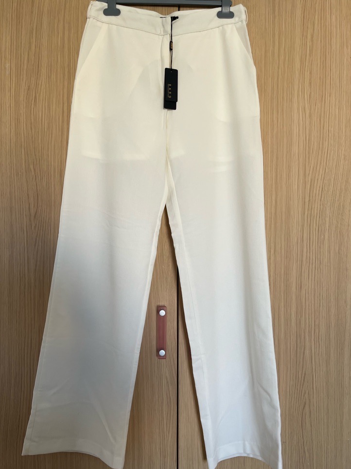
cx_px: 171
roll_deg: -1.5
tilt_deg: +0.1
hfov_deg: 51.3
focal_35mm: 27
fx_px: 365
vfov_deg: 65.3
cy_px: 235
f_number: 1.6
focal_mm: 5.1
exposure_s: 1/121
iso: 64
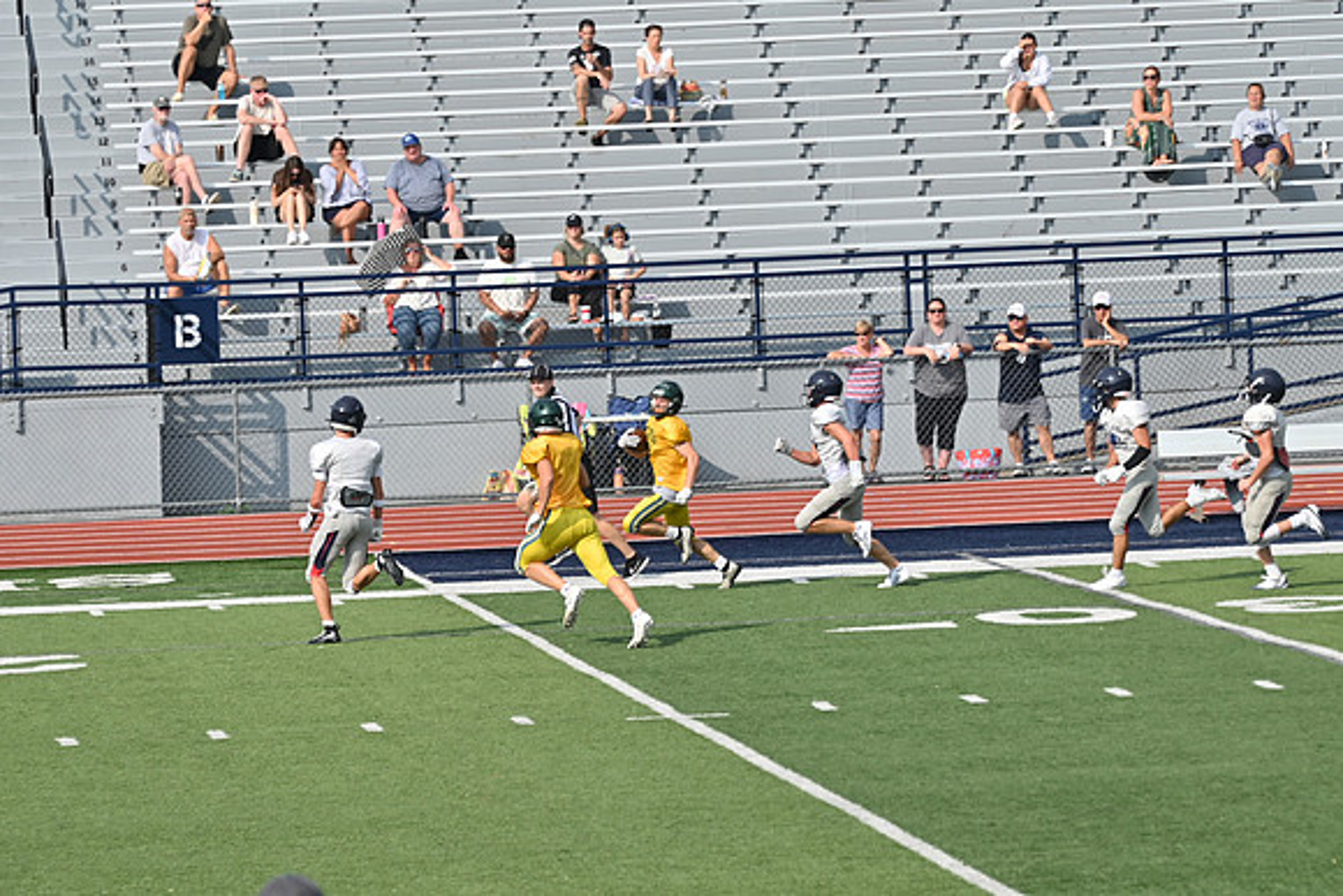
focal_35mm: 240
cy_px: 448
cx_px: 672
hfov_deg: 8.6
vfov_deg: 5.7
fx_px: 8955
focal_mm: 160
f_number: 5.6
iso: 100
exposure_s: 1/800
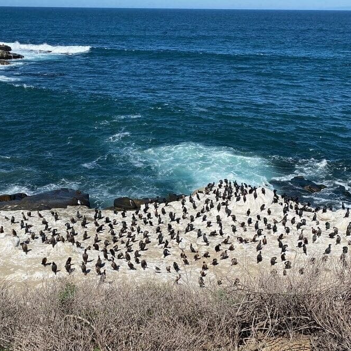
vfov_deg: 52.5
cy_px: 174
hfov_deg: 52.0
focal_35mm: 31
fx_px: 356
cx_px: 133
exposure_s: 1/3731
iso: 32
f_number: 1.8
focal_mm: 4.25
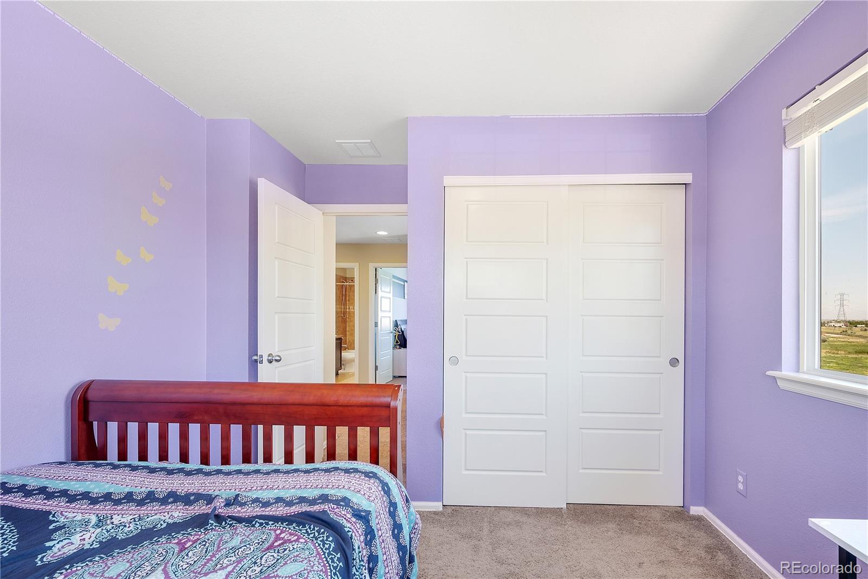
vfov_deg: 81.2
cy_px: 290
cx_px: 434
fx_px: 338
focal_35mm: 14
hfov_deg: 104.2
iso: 100
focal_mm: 14
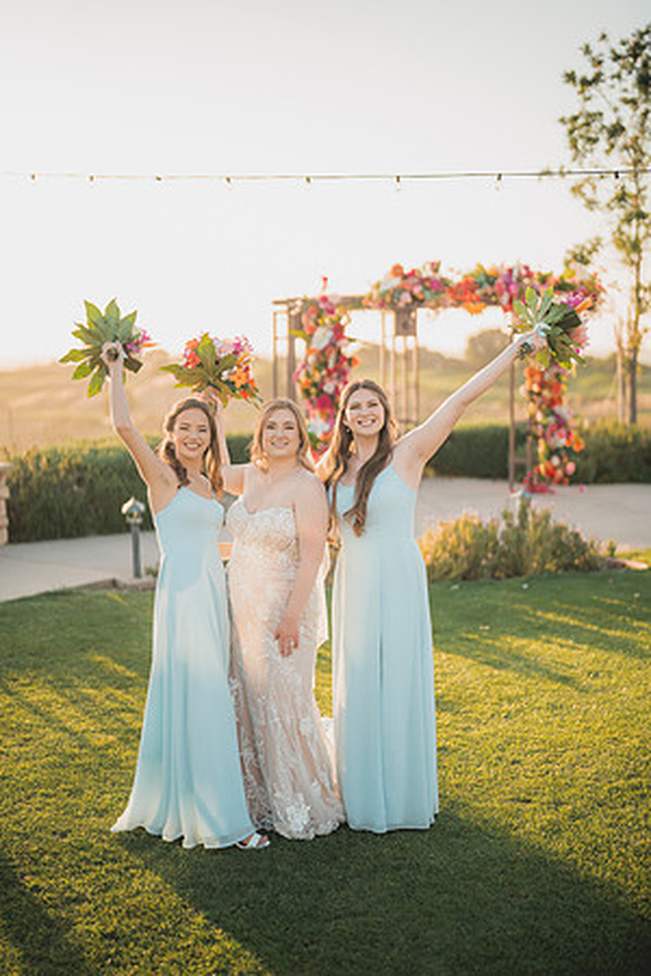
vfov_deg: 39.6
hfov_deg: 27.0
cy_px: 488
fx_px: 1356
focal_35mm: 50
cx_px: 326
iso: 200
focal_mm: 50
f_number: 1.2
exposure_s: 1/3200
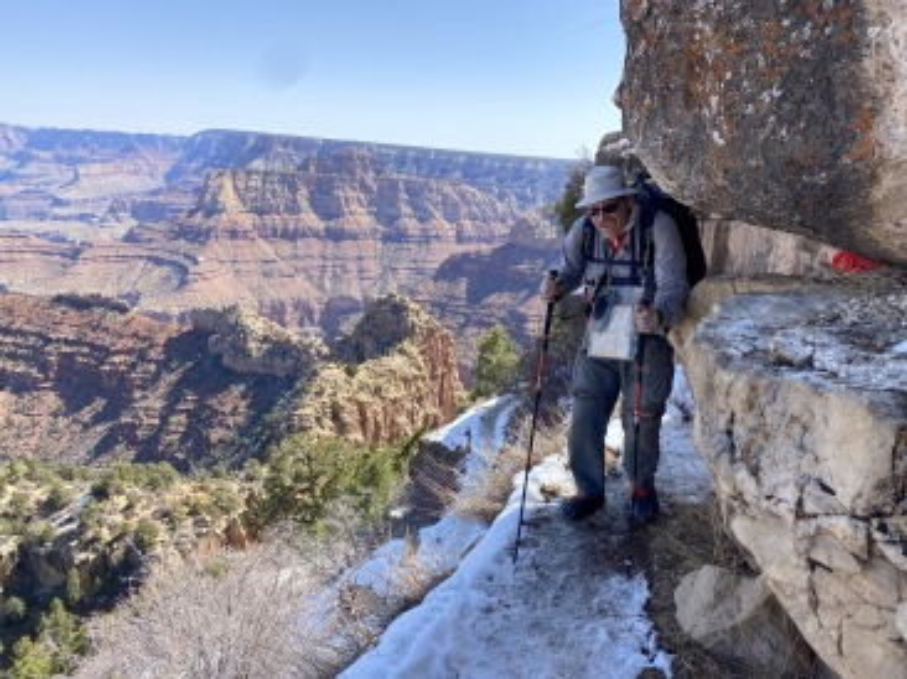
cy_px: 340
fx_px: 681
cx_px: 454
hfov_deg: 67.3
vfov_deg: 53.0
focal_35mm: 26
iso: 32
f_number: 1.8
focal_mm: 4.25
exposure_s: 1/1245
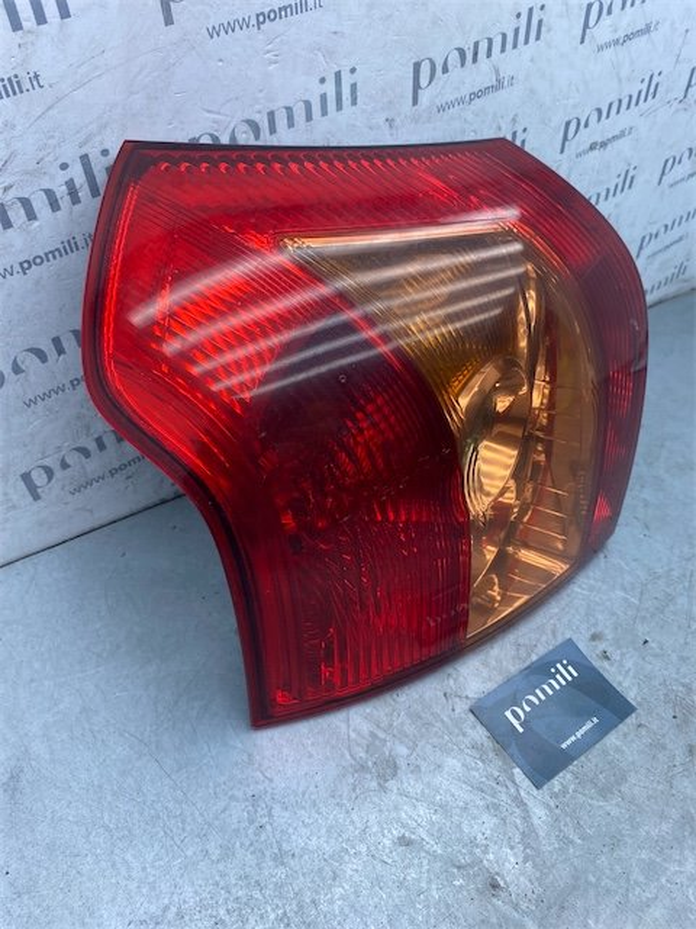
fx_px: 697
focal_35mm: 26
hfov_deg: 53.1
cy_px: 464
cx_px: 348
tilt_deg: -40.7
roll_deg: -8.2
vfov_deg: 67.3
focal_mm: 4.25
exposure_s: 1/508
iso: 32
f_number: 1.8
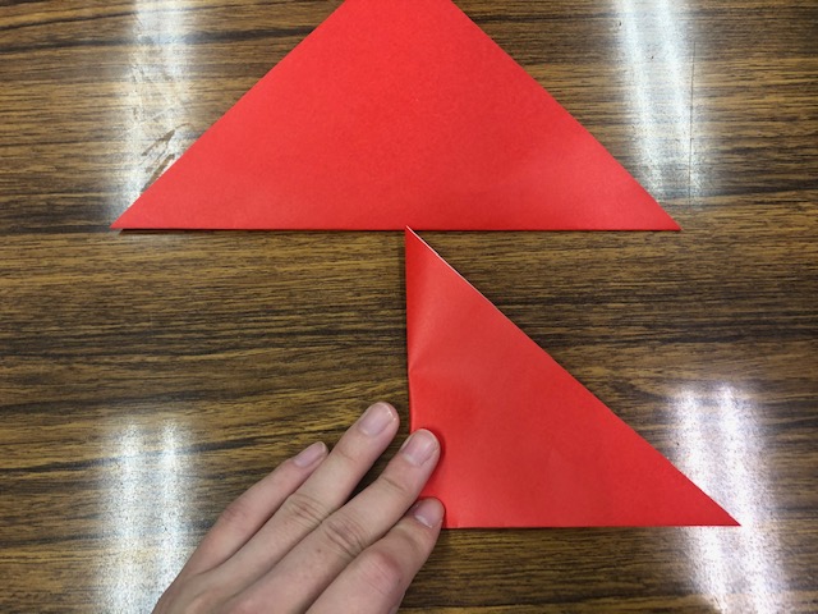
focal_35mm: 28
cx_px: 409
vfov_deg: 49.7
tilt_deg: -77.7
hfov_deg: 63.4
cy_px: 307
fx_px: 662
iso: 32
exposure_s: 1/24
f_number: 1.8
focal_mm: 4
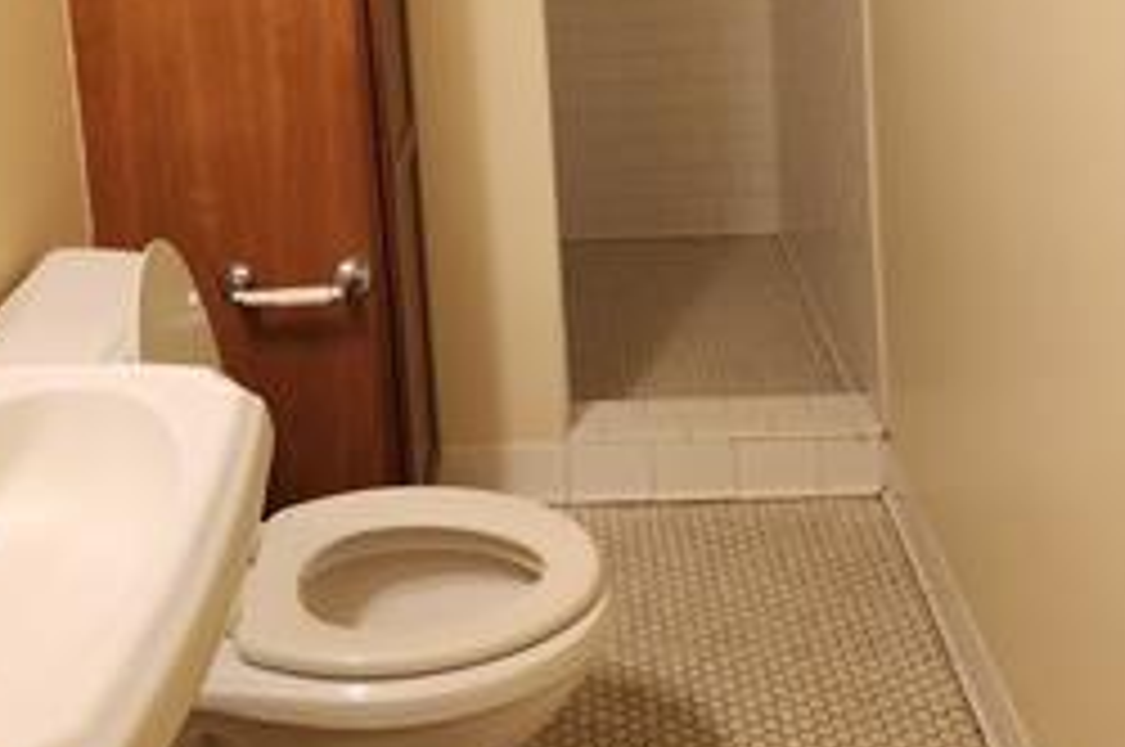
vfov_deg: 26.3
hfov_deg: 42.6
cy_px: -126
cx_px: 459
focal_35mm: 46
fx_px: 1436
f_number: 1.8
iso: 200
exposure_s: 1/120
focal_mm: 5.4
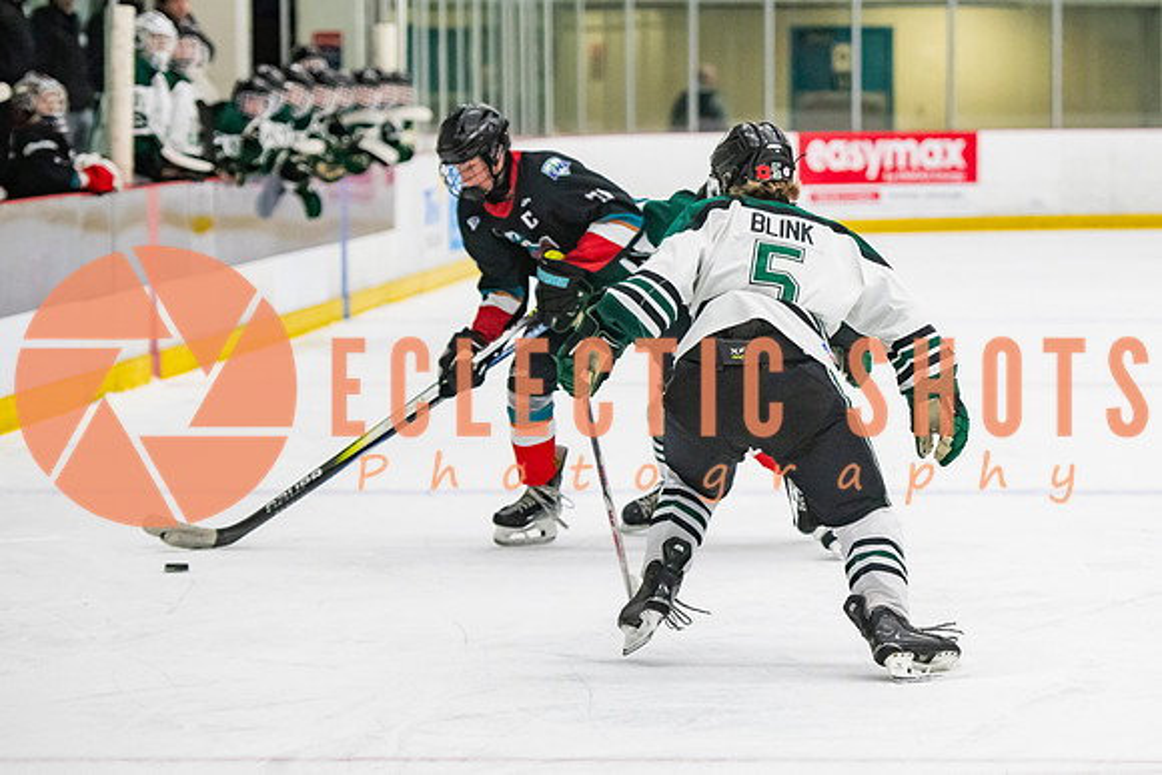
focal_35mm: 183
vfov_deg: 7.5
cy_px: 353
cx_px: 848
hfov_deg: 11.2
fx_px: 5912
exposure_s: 1/640
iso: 2000
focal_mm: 110
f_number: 3.2
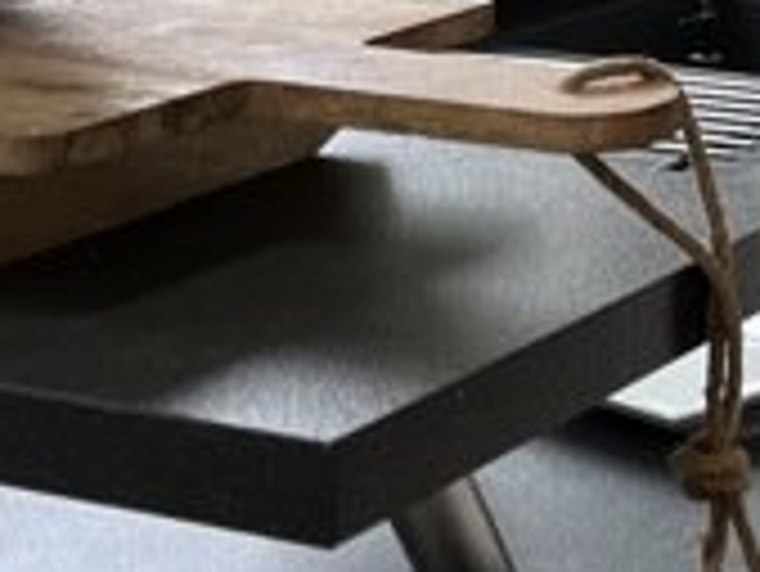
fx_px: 2702
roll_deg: -0.9
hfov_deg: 14.9
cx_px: 1111
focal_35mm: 123
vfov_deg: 11.4
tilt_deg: -2.4
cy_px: -356
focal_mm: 5.1
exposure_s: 1/100
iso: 125
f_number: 1.6
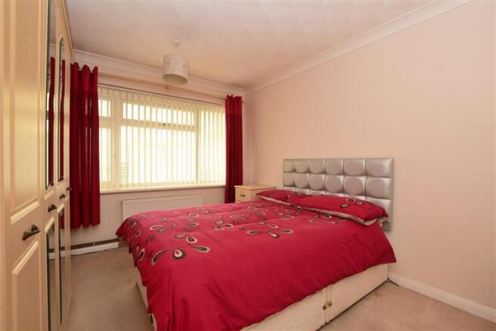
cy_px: 166
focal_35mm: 15
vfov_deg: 77.3
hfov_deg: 100.4
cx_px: 248
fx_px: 207
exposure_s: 1/10
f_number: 8
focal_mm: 10
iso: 400
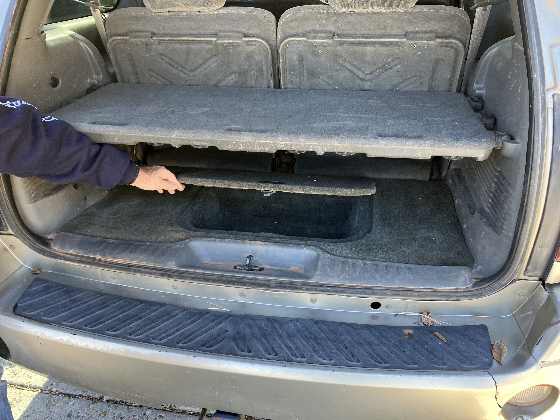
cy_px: 210
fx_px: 453
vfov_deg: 49.7
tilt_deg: -27.7
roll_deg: +1.9
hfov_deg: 63.4
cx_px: 280
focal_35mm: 28
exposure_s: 1/79
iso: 80
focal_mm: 3.99
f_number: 1.8
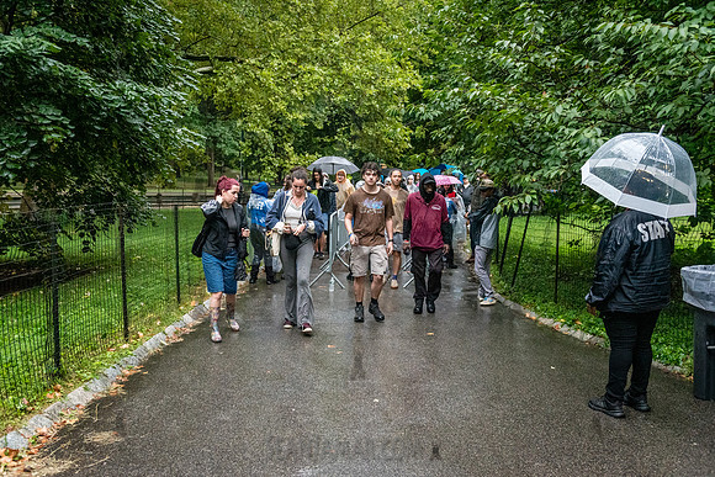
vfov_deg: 41.1
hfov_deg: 58.7
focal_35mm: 32
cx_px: 358
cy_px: 238
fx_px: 636
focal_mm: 32
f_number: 3.5
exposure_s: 1/500
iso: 5000
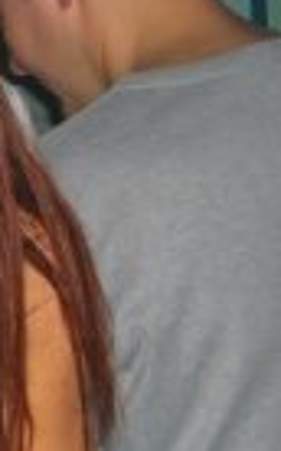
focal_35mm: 212
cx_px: -124
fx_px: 2603
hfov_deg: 6.1
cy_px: 46
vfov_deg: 9.9
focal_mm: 9.5
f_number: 3.1
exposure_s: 1/60
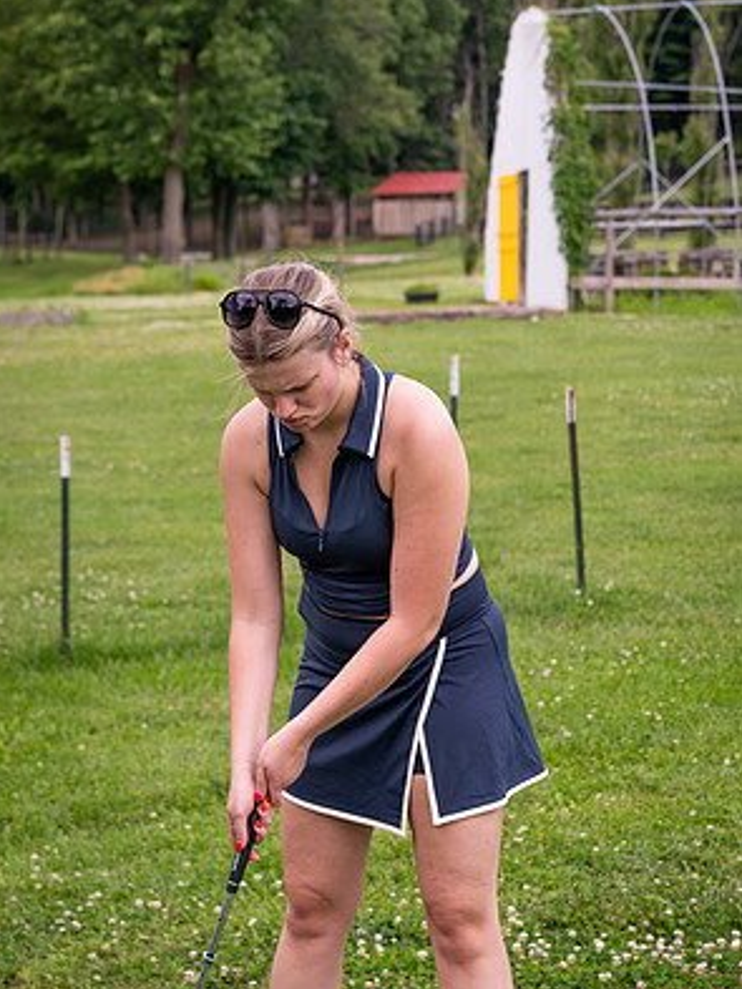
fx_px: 2657
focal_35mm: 93
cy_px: 358
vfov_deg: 21.0
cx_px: 247
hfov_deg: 15.9
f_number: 4.5
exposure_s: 1/1000
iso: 125
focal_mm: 50
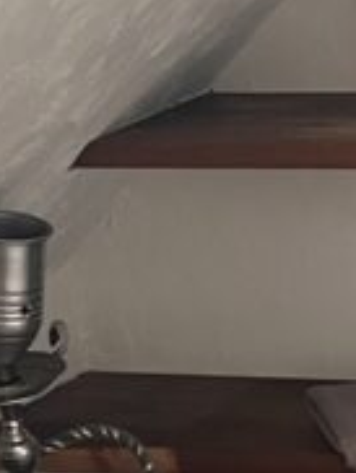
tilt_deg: -25.4
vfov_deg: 13.1
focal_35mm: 146
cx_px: 608
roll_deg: +3.7
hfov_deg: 9.7
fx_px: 1997
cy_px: 600
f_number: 1.5
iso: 250
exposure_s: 1/60
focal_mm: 5.7
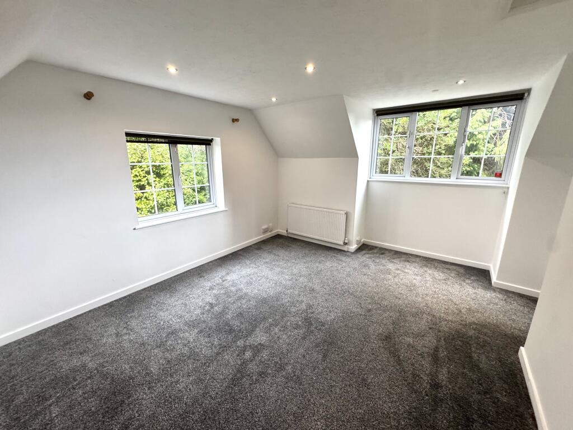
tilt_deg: -14.1
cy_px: 215
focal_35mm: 14
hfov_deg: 102.1
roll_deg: +0.9
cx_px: 286
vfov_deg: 85.7
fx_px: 232
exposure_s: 1/100
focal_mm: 2.22
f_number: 2.2
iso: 250
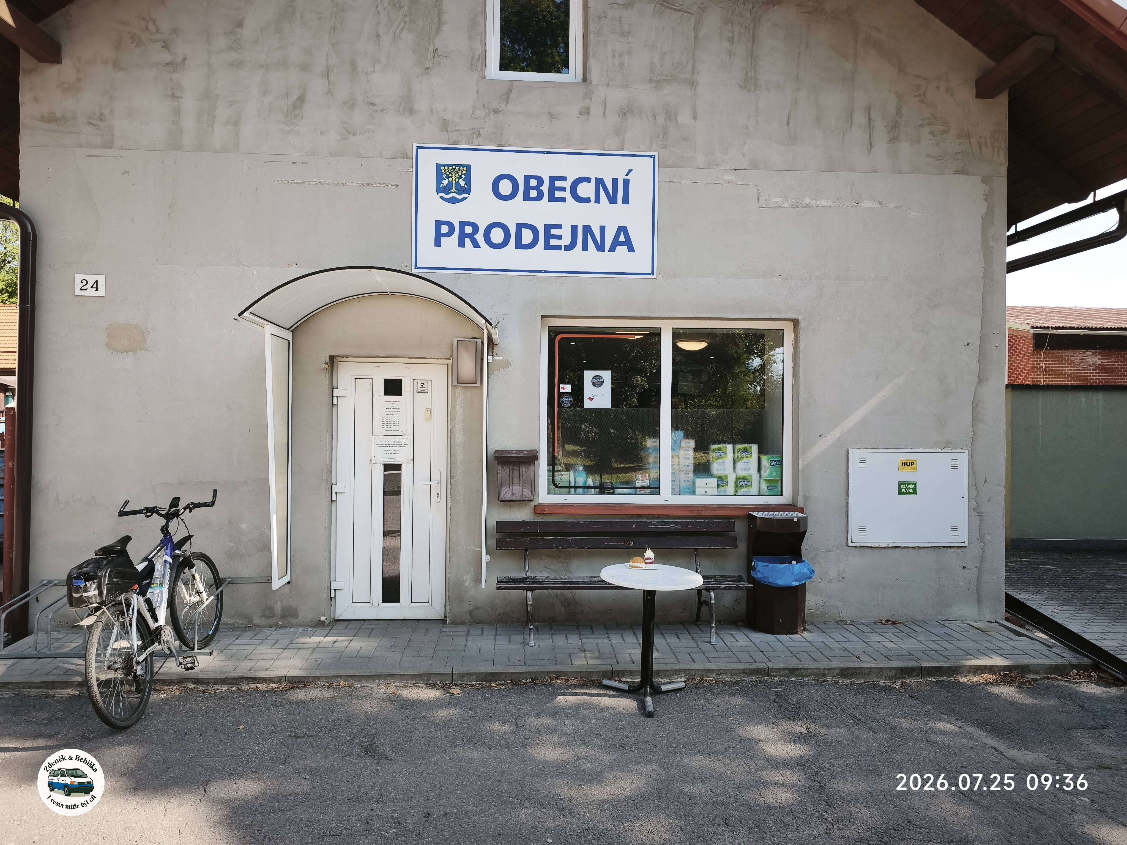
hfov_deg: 73.9
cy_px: 422
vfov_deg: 58.9
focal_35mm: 23
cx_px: 564
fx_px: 749
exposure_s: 1/683
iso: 50
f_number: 1.62
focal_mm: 6.45
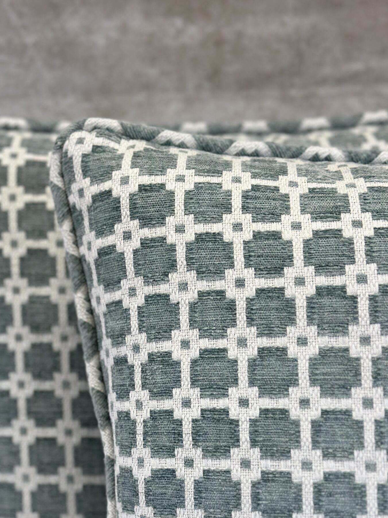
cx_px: 138
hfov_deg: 21.6
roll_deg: +1.4
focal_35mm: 68
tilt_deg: -18.0
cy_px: 362
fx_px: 1016
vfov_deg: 28.3
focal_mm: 6.86
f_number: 1.78
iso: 64
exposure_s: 1/144
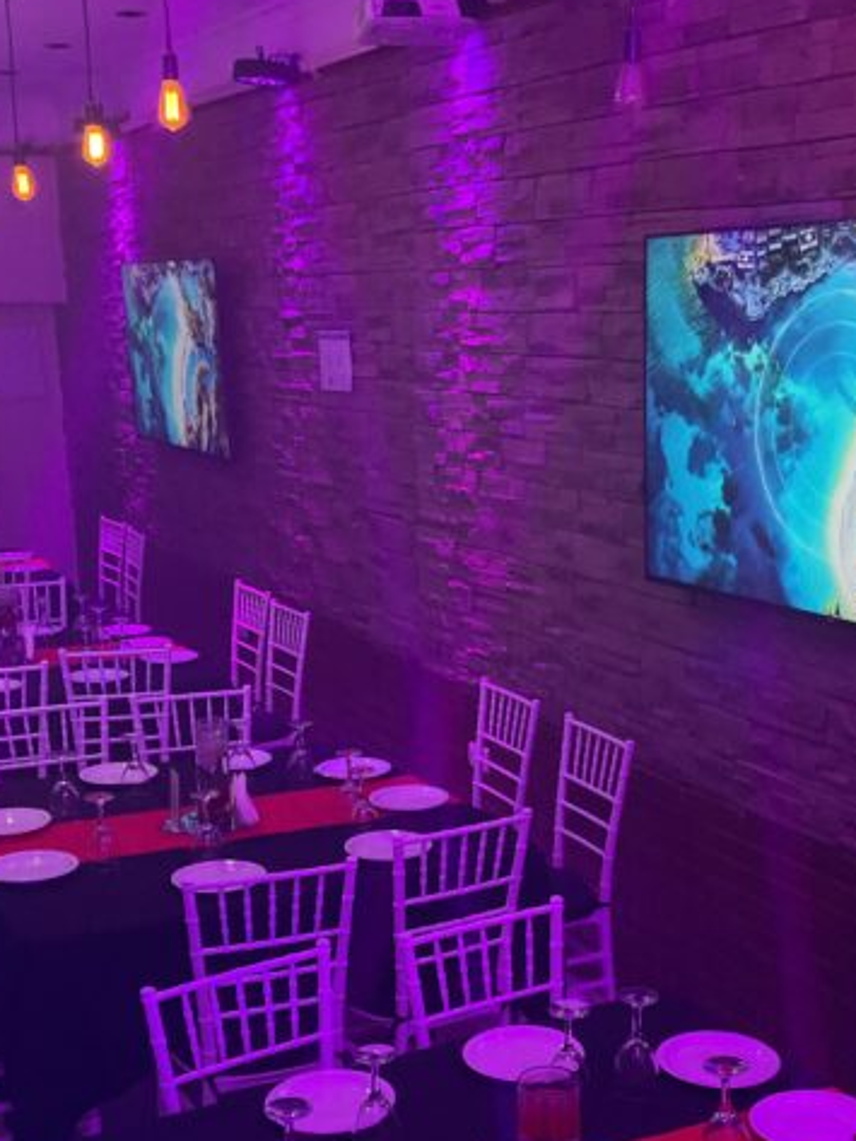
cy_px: 779
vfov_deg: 38.4
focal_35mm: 49
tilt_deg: -17.5
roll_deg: +0.7
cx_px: 497
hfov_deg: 29.6
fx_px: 1615
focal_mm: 3
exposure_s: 1/60
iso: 160
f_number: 1.8
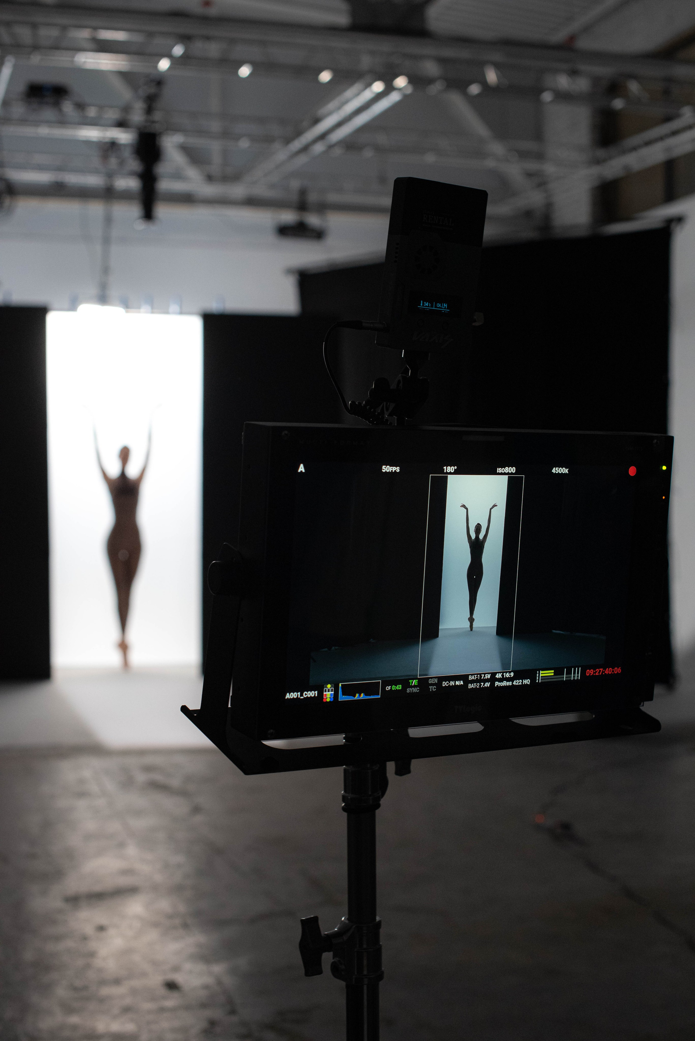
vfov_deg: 39.6
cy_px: 520
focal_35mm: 50
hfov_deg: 27.0
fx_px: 1446
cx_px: 348
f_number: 5
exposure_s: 1/250
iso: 2000
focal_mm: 50
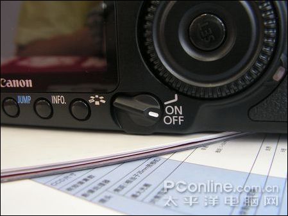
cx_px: 144
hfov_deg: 51.3
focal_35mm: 36
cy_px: 108
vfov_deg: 39.7
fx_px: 300
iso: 200
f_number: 3.2
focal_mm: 6
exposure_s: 1/13
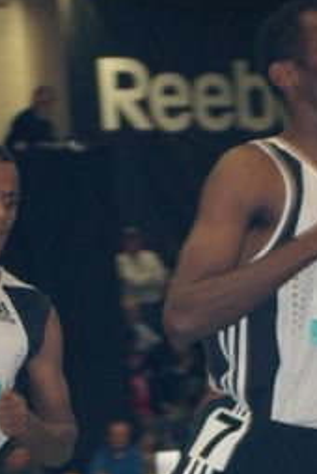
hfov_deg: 4.0
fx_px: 4539
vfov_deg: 6.0
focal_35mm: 345
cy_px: 519
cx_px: 110
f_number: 6.3
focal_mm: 73
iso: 800
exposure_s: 1/125
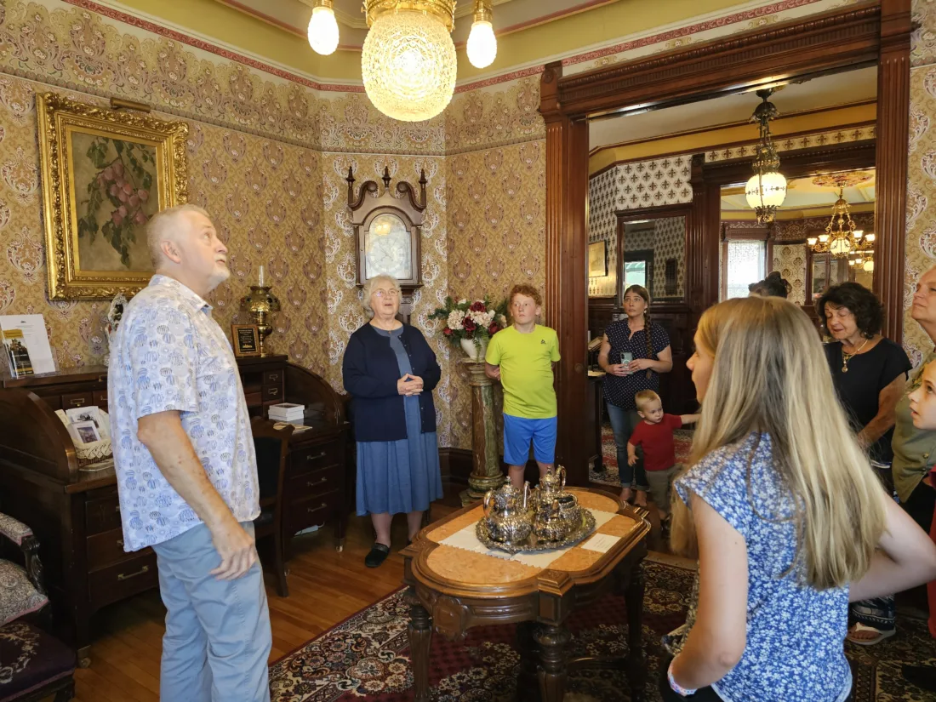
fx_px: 622
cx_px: 468
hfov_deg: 73.9
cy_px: 351
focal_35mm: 23
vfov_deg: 58.9
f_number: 1.7
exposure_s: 1/120
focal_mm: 6.3
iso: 800
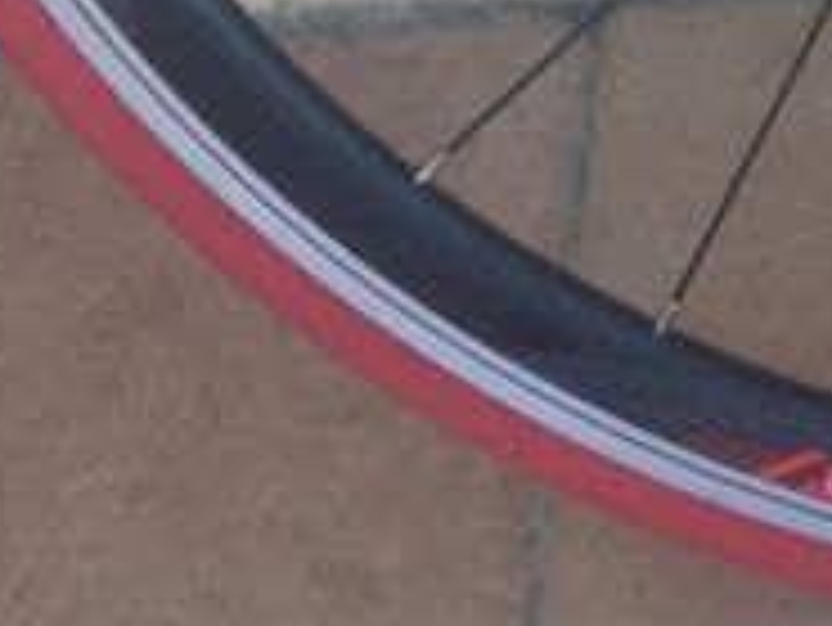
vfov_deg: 8.7
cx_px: 1246
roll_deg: +1.5
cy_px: -775
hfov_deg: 12.0
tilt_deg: -35.3
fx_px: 3776
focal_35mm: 157
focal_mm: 4.15
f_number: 2.2
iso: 32
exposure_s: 1/269
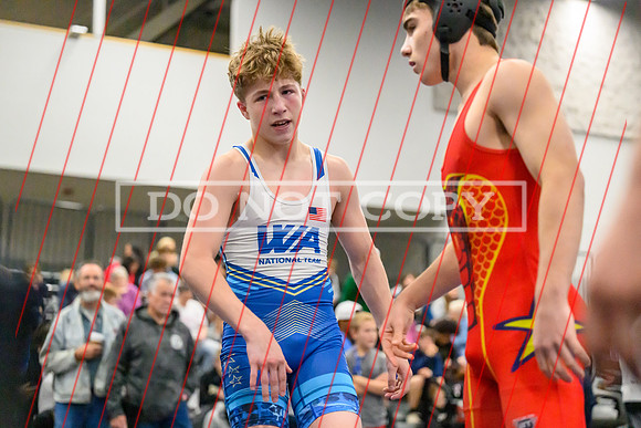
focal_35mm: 74
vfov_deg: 18.5
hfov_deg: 27.4
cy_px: 214
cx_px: 321
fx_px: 1317
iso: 22800
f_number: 2.8
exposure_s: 1/800
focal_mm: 70
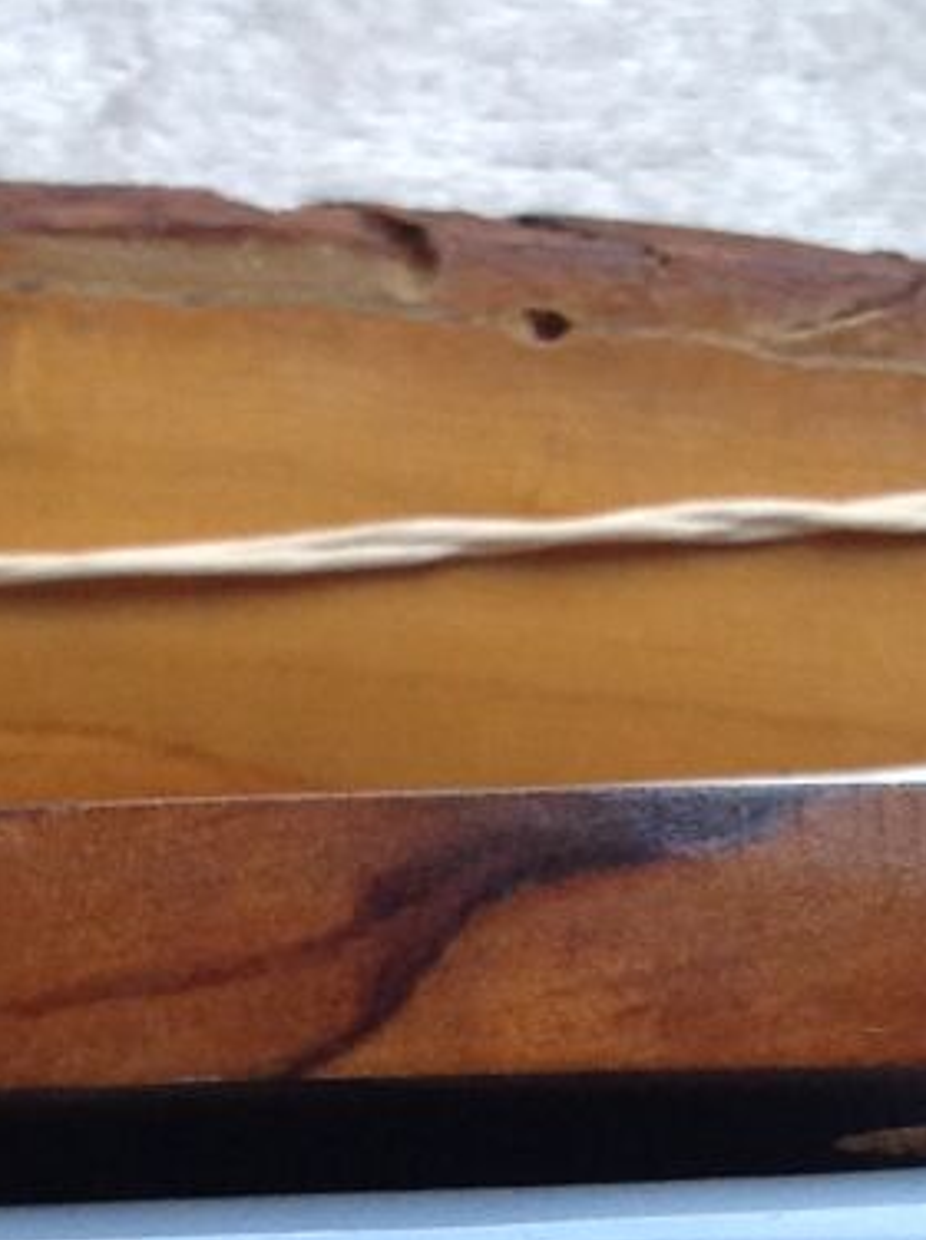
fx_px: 4471
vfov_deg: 15.2
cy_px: 1490
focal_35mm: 125
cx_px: 155
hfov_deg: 11.8
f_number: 2.4
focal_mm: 4.28
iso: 100
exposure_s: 1/15
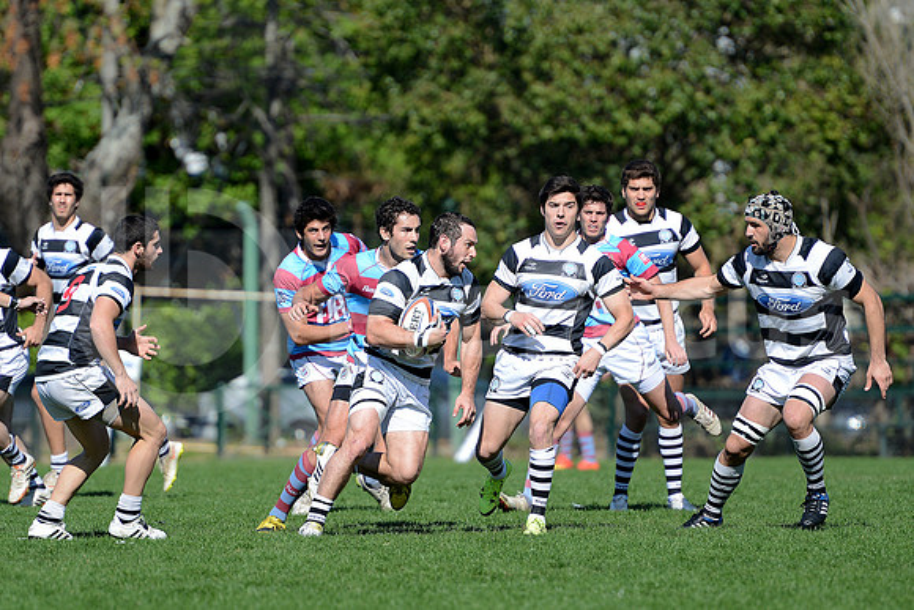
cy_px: 305
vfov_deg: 5.1
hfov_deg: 7.6
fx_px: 6856
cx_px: 457
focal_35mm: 270
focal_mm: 270
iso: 320
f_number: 4
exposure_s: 1/2000
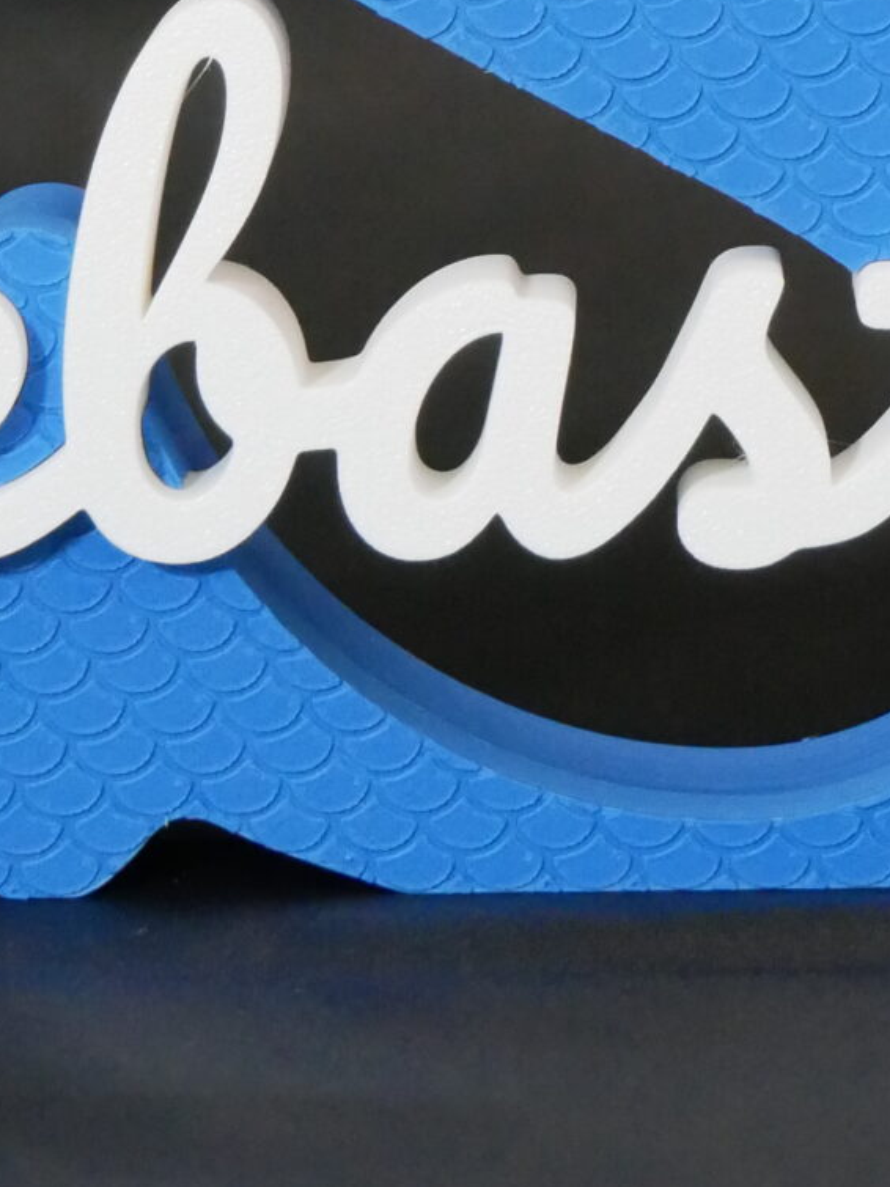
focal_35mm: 190
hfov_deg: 7.8
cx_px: 645
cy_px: -602
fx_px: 6515
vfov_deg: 10.1
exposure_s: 1/60
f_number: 4.7
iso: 3200
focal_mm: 28
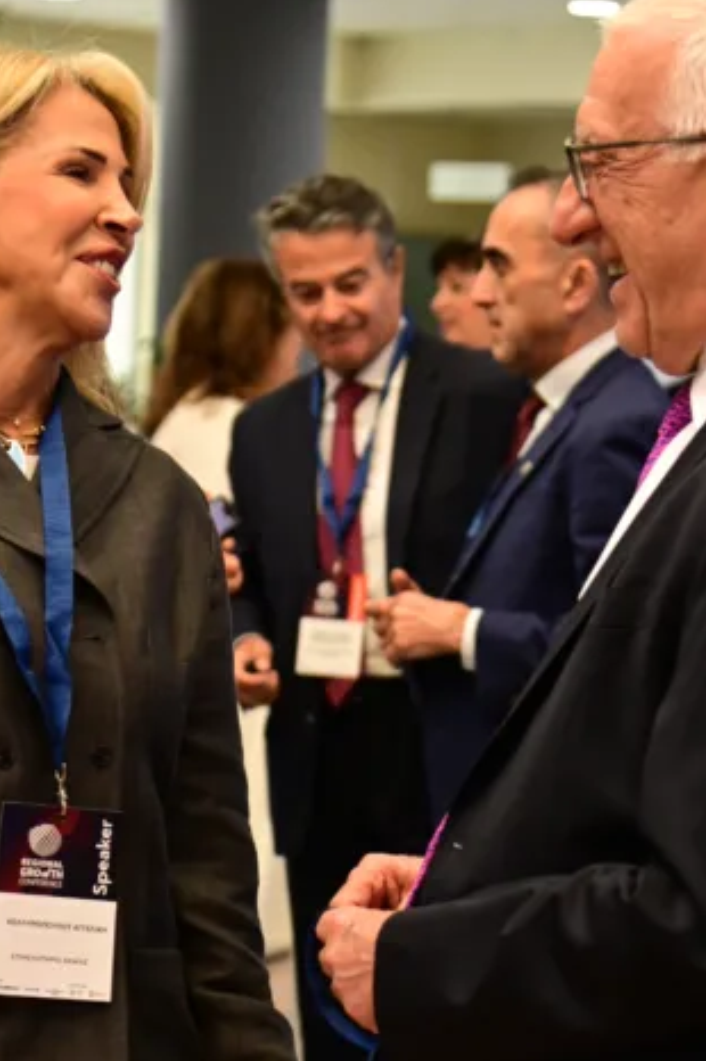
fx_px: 4213
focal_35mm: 143
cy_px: 669
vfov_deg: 14.3
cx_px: 320
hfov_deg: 9.6
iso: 3200
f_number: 4
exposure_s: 1/320
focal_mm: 65
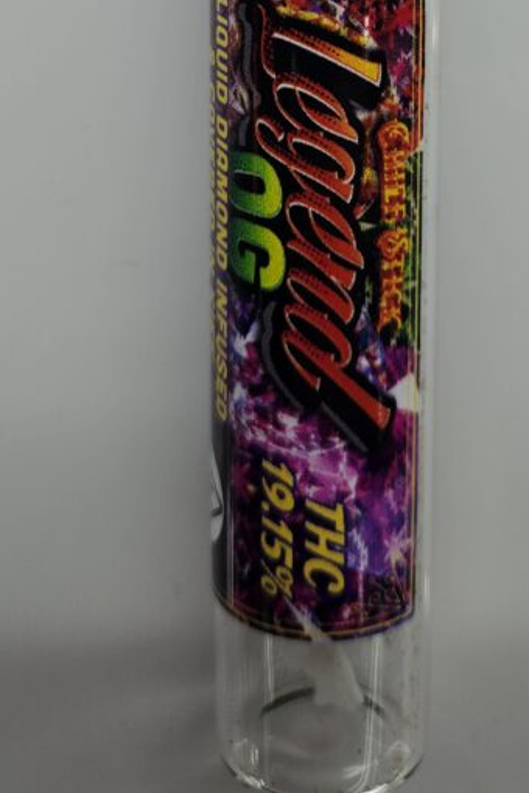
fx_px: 1058
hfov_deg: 27.9
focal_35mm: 48
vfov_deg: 37.5
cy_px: 34
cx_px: 359
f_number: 1.8
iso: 64
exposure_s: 1/180
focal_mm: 5.4
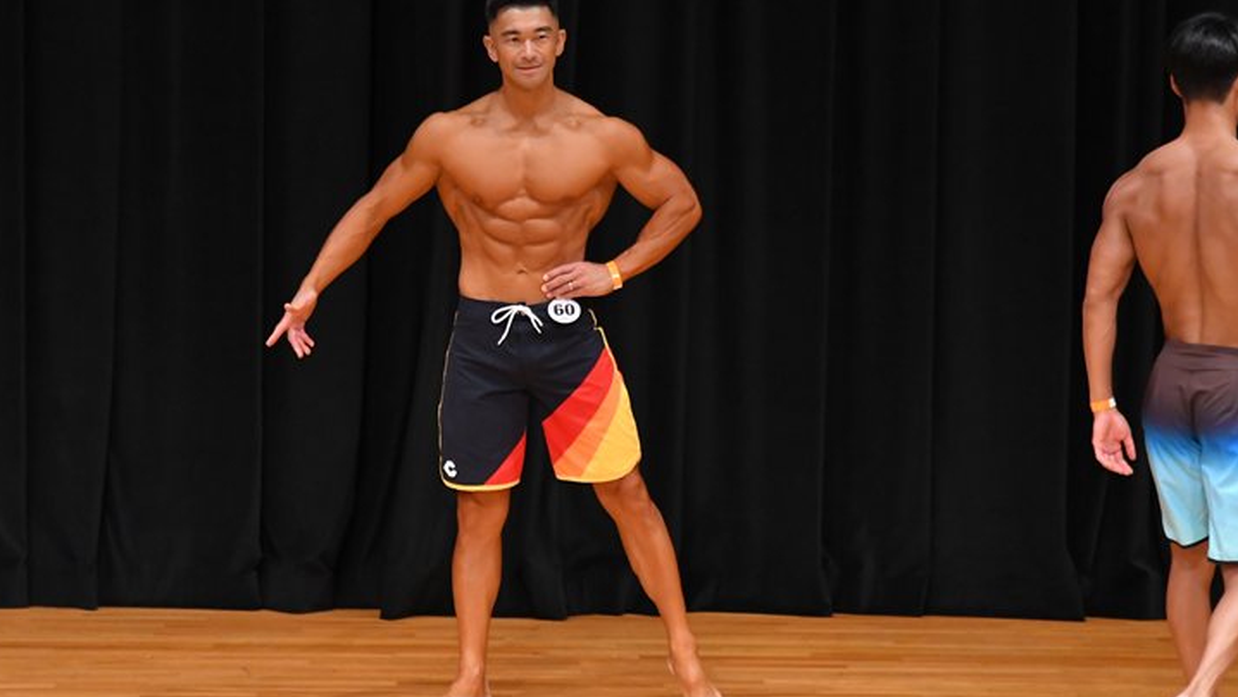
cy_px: 347
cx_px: 587
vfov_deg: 3.8
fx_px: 10571
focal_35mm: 322
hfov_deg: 6.7
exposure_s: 1/400
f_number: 5.6
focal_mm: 190
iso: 4000
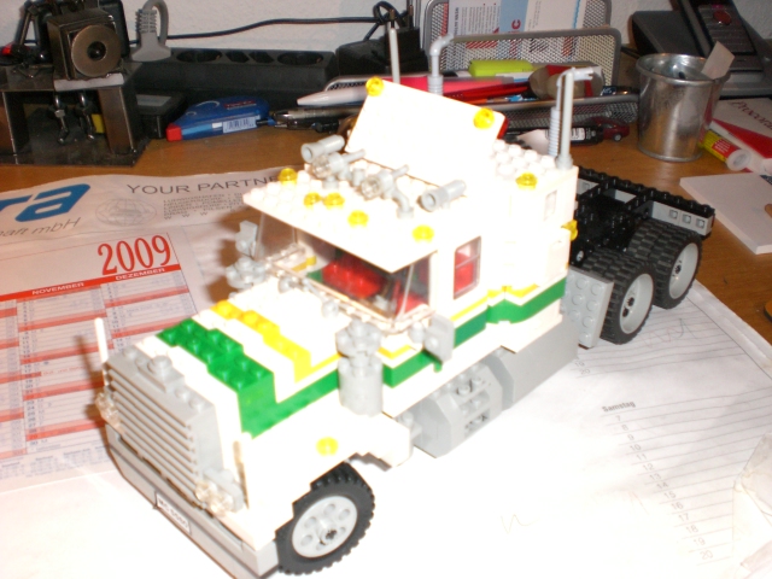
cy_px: 290
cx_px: 386
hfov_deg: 49.0
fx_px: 847
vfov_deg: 37.7
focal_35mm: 38
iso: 200
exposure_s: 1/60
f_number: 3.1
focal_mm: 6.3
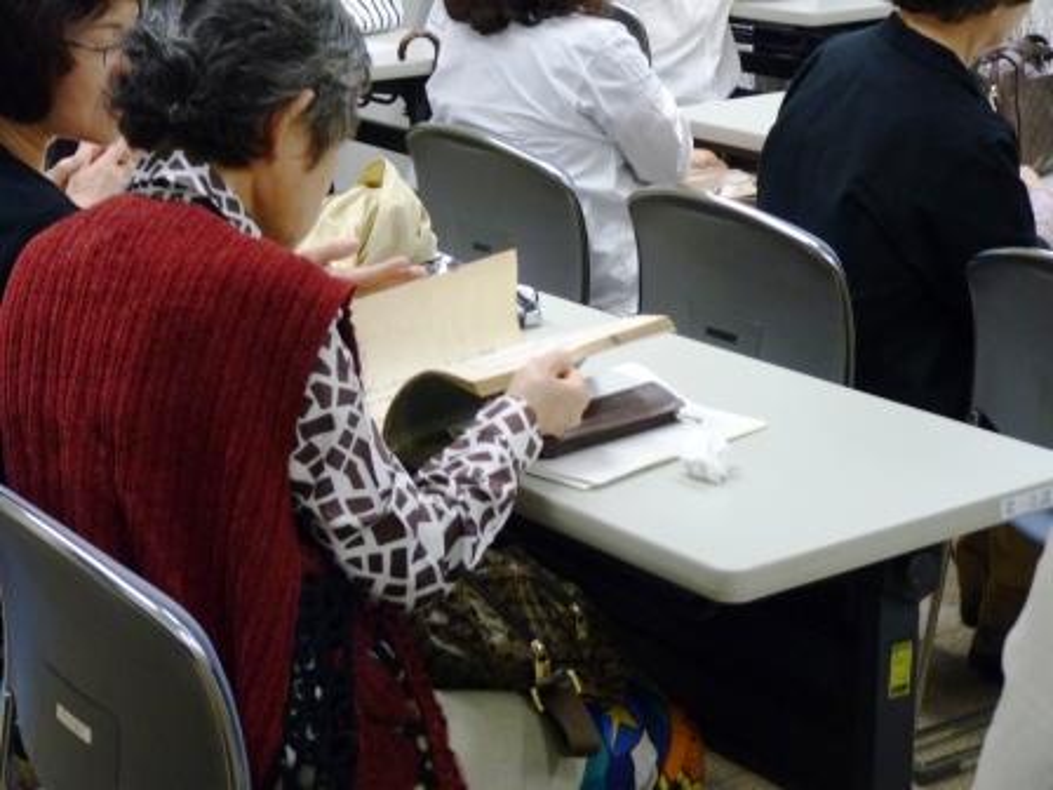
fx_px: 2281
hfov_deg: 26.0
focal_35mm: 75
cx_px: 526
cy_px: 395
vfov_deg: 19.6
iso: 400
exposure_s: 1/40
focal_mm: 13.3
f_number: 3.4
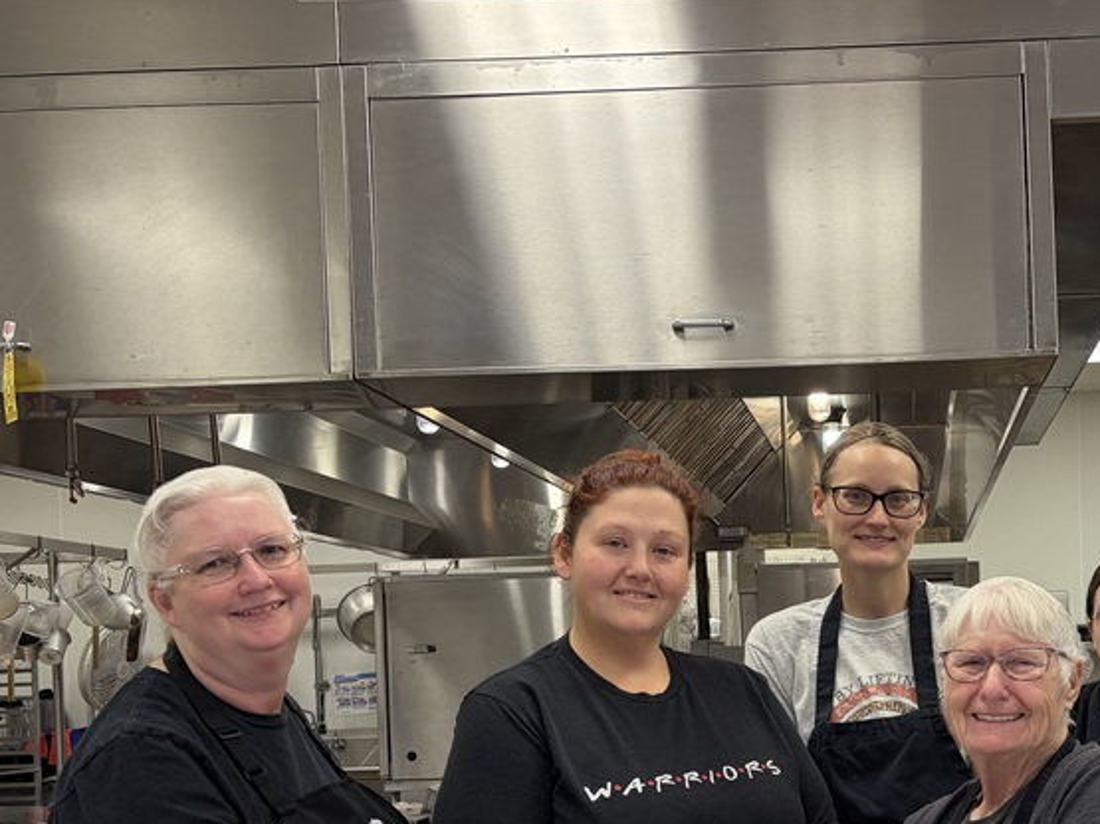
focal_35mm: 48
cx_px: 888
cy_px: 673
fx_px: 1525
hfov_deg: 38.1
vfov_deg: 29.5
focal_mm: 5.96
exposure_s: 1/120
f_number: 1.6
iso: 125
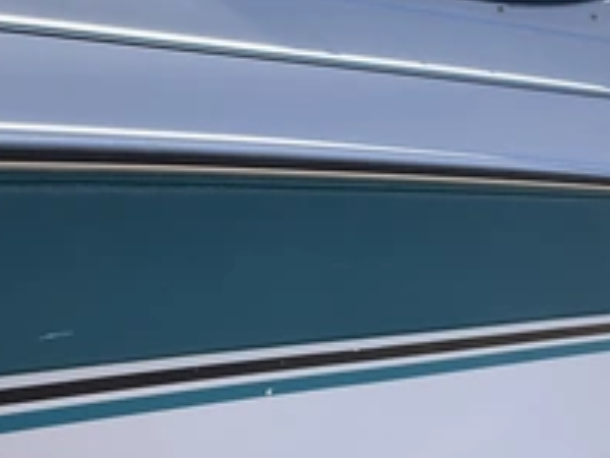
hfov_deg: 32.9
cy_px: 238
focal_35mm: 58
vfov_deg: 25.2
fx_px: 1022
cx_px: 418
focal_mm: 3
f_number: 1.8
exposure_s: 1/1076
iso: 25
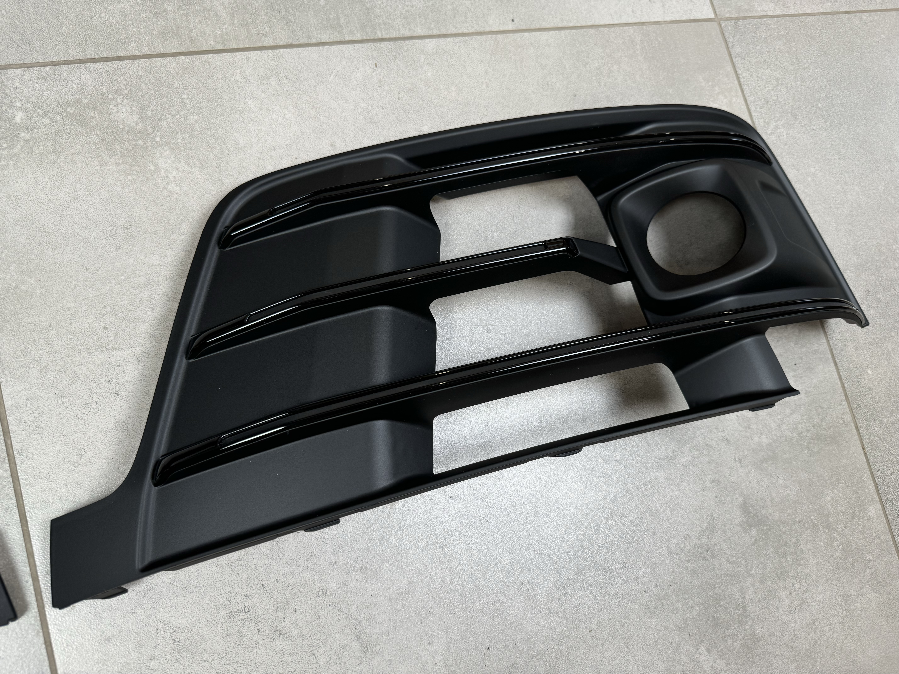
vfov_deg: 56.8
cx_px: 450
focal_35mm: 24
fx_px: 623
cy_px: 337
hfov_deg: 71.6
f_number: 1.78
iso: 100
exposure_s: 1/100
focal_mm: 6.76
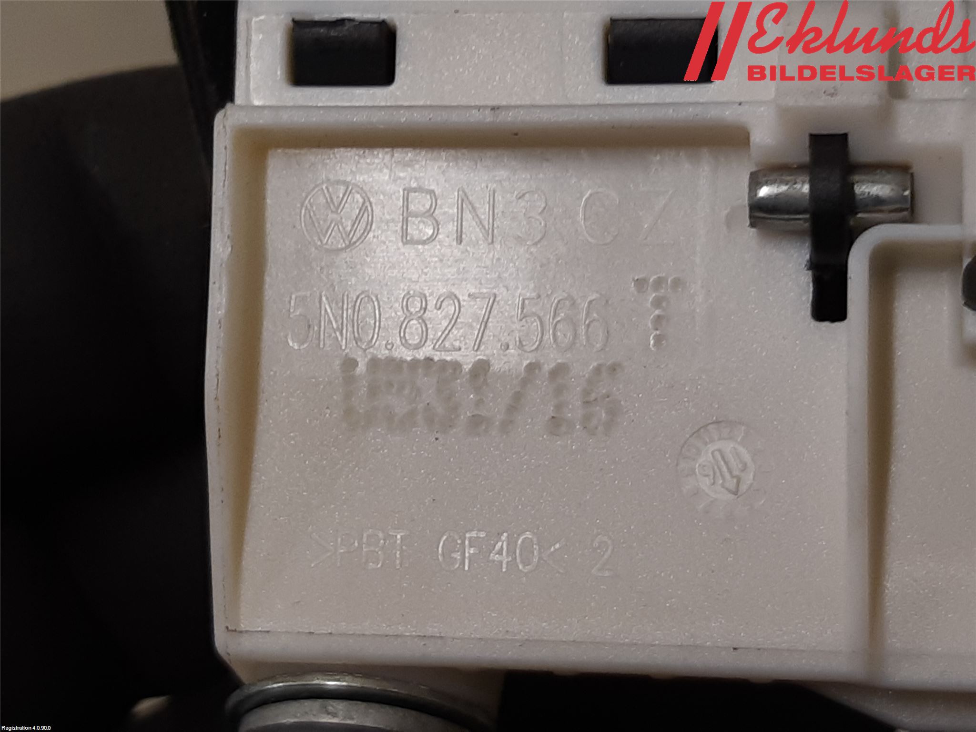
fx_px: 733
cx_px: 488
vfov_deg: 53.1
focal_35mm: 26
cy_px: 366
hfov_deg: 67.3
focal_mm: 3.93
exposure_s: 1/50
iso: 40
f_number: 1.7
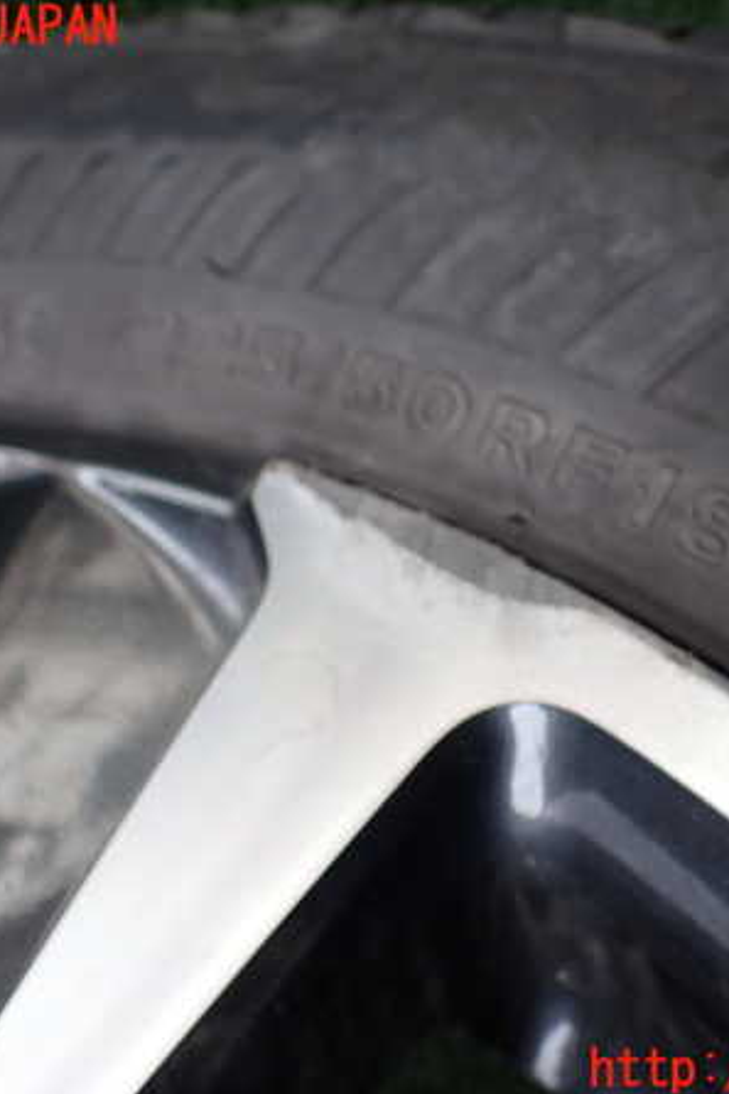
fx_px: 1277
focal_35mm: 42
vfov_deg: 46.4
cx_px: 407
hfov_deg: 31.8
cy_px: 549
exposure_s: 1/125
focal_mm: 5.4
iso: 100
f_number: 2.3
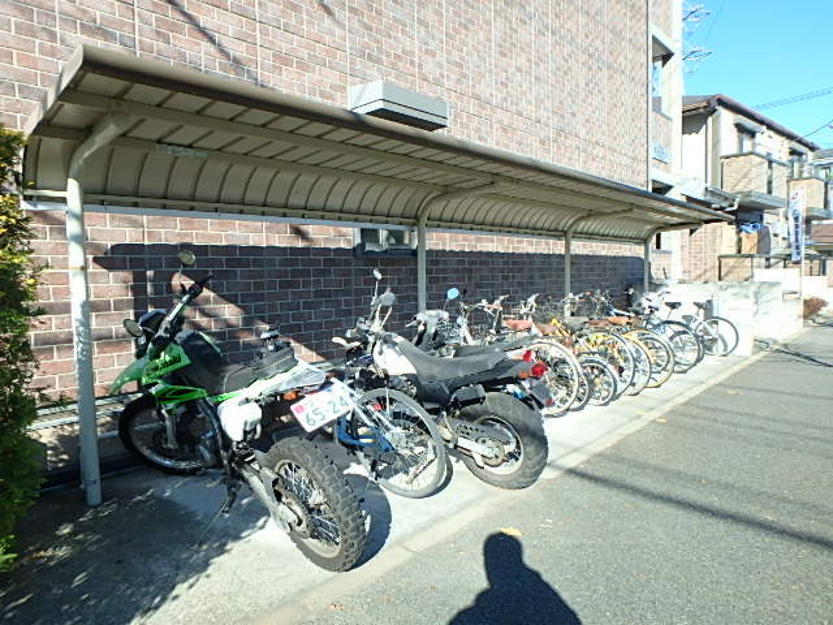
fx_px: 505
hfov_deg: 79.0
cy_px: 312
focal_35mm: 21
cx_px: 416
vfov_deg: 63.4
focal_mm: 3.7
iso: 125
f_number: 3.5
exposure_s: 1/400
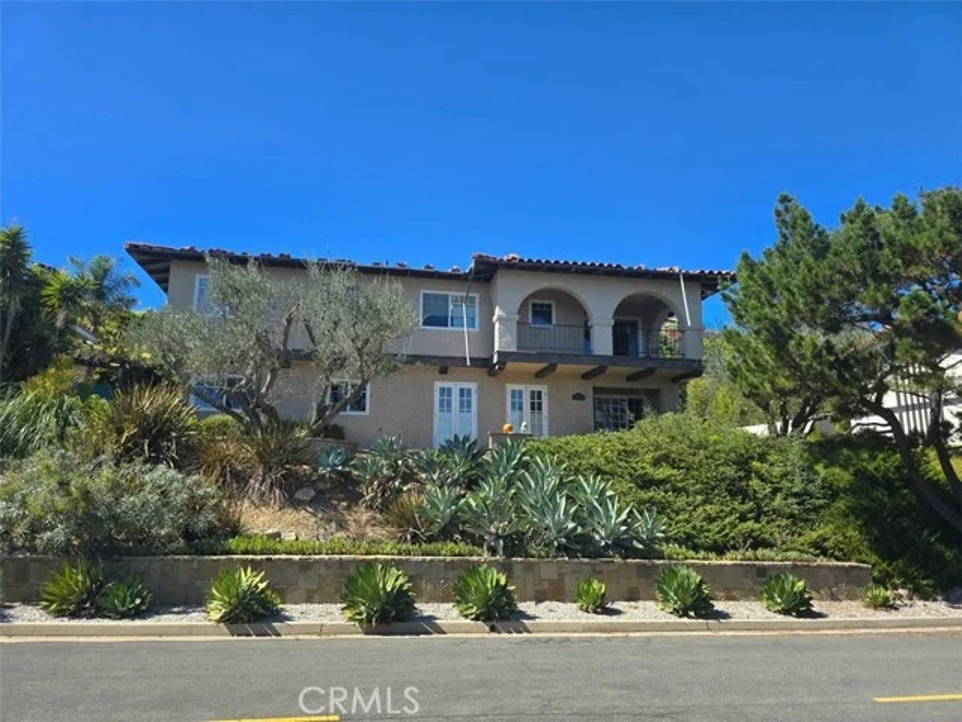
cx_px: 481
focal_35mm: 23
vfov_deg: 58.9
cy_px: 361
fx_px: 639
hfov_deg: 73.9
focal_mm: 6.3
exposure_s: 1/538
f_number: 1.7
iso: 12
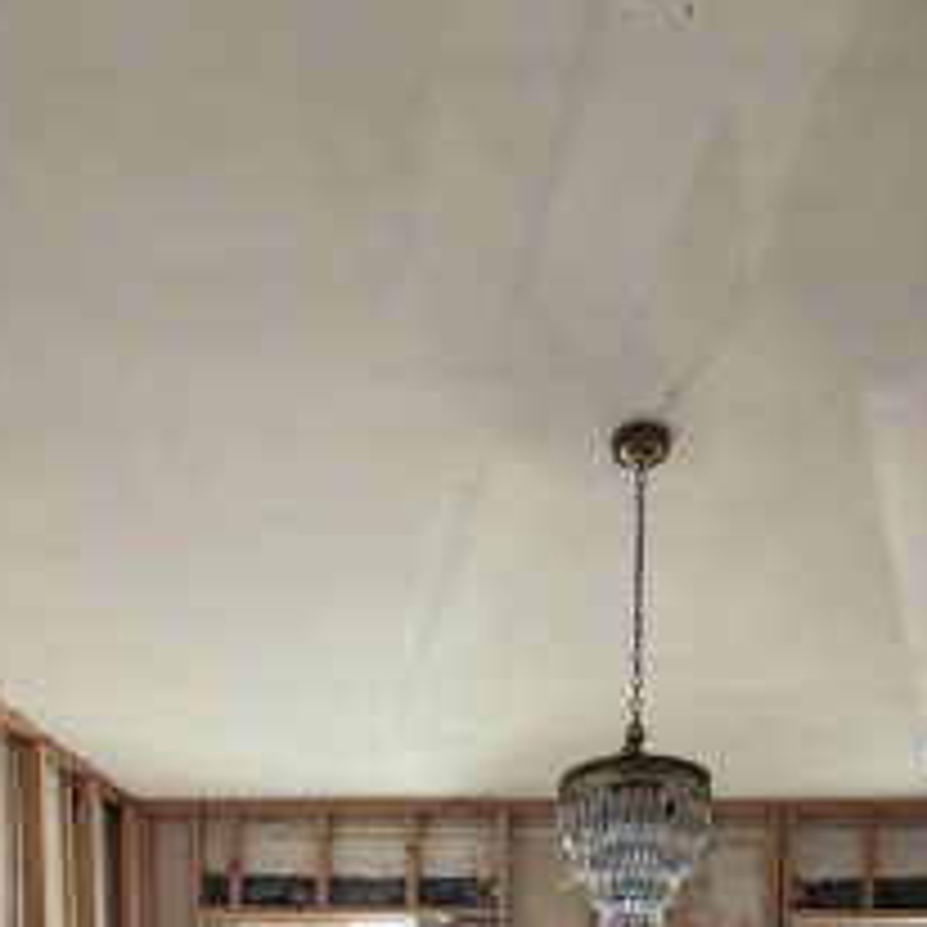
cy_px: 1316
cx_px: 594
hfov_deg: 41.5
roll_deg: -0.3
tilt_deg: -5.7
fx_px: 1212
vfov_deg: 29.6
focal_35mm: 40
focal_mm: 2.22
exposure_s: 1/121
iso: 250
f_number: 2.2
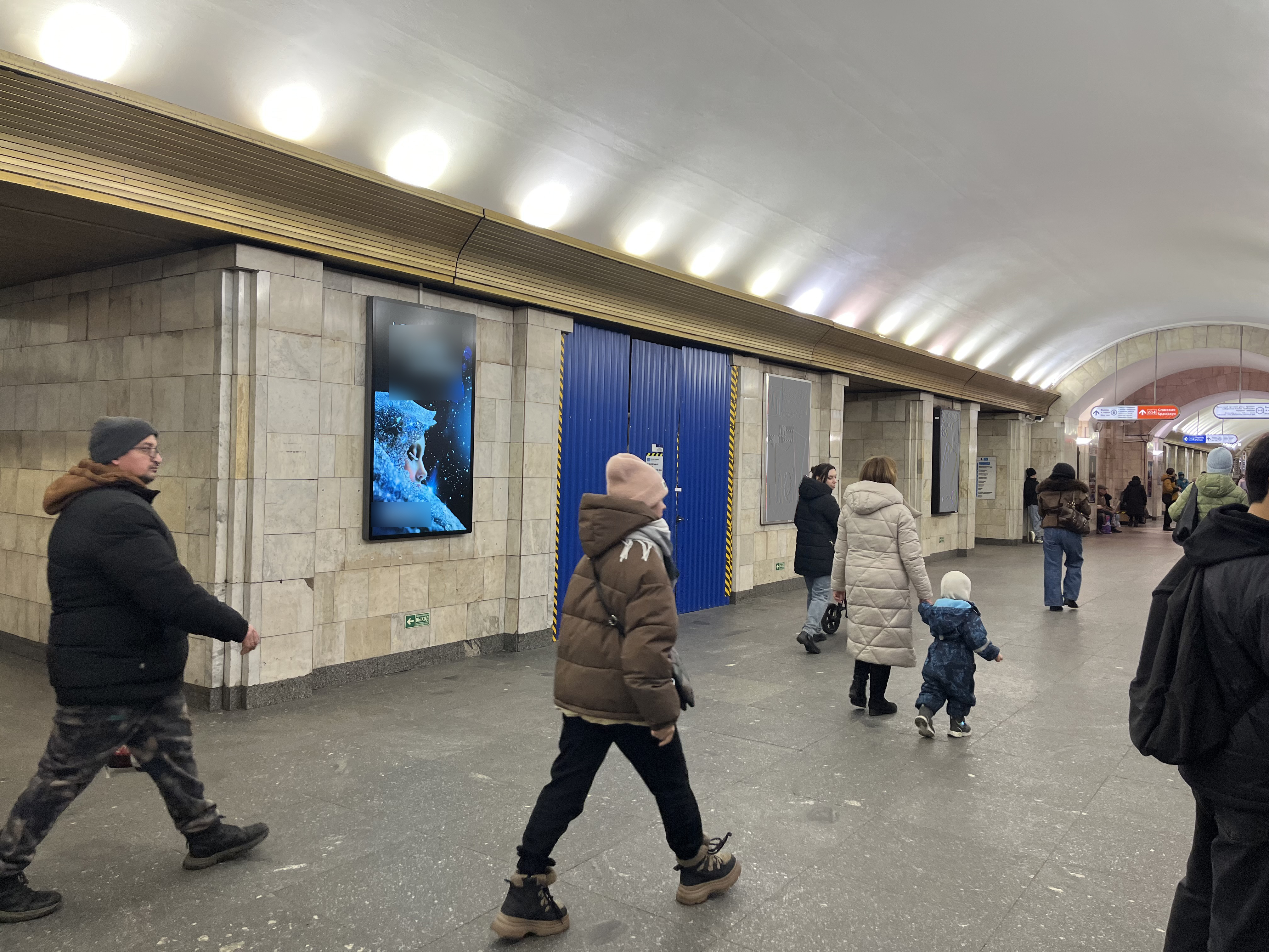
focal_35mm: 26
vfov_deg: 53.1
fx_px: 953
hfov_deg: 67.3
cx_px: 634
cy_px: 476
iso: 125
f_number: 1.6
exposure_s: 1/100
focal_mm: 5.1
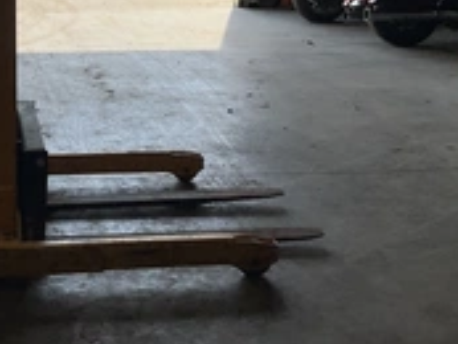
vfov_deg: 21.5
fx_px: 887
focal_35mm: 67
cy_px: 32
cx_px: 69
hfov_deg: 28.1
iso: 25
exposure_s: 1/1250
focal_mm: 3
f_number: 1.8
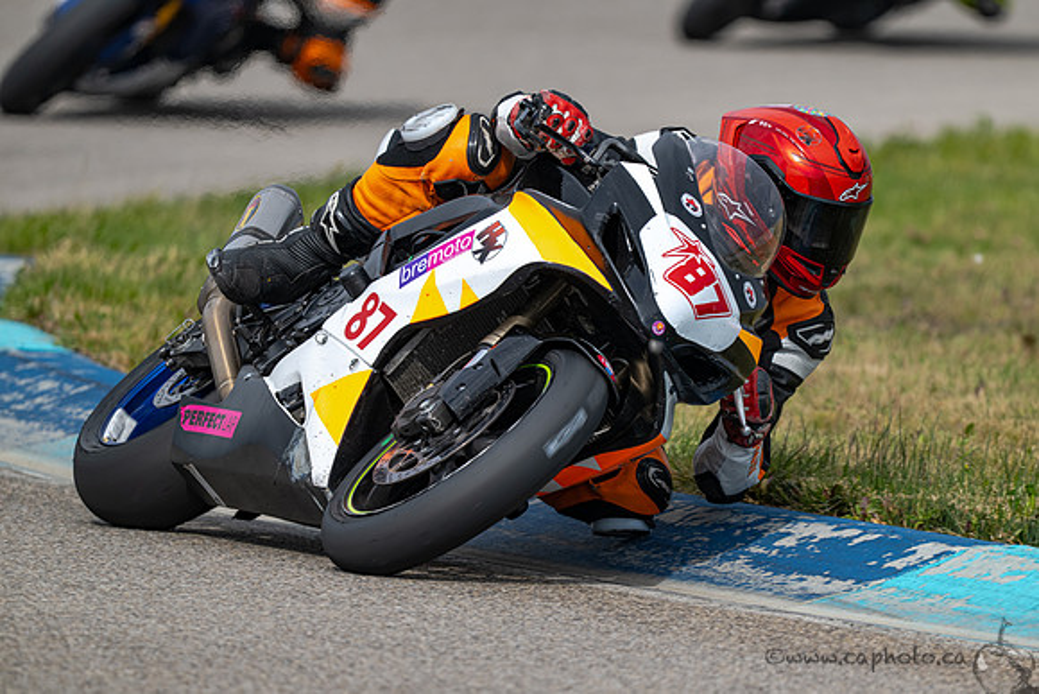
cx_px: 570
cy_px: 381
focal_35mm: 658
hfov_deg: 3.1
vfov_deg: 2.1
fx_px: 19006
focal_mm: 600
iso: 220
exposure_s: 1/1250
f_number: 6.3
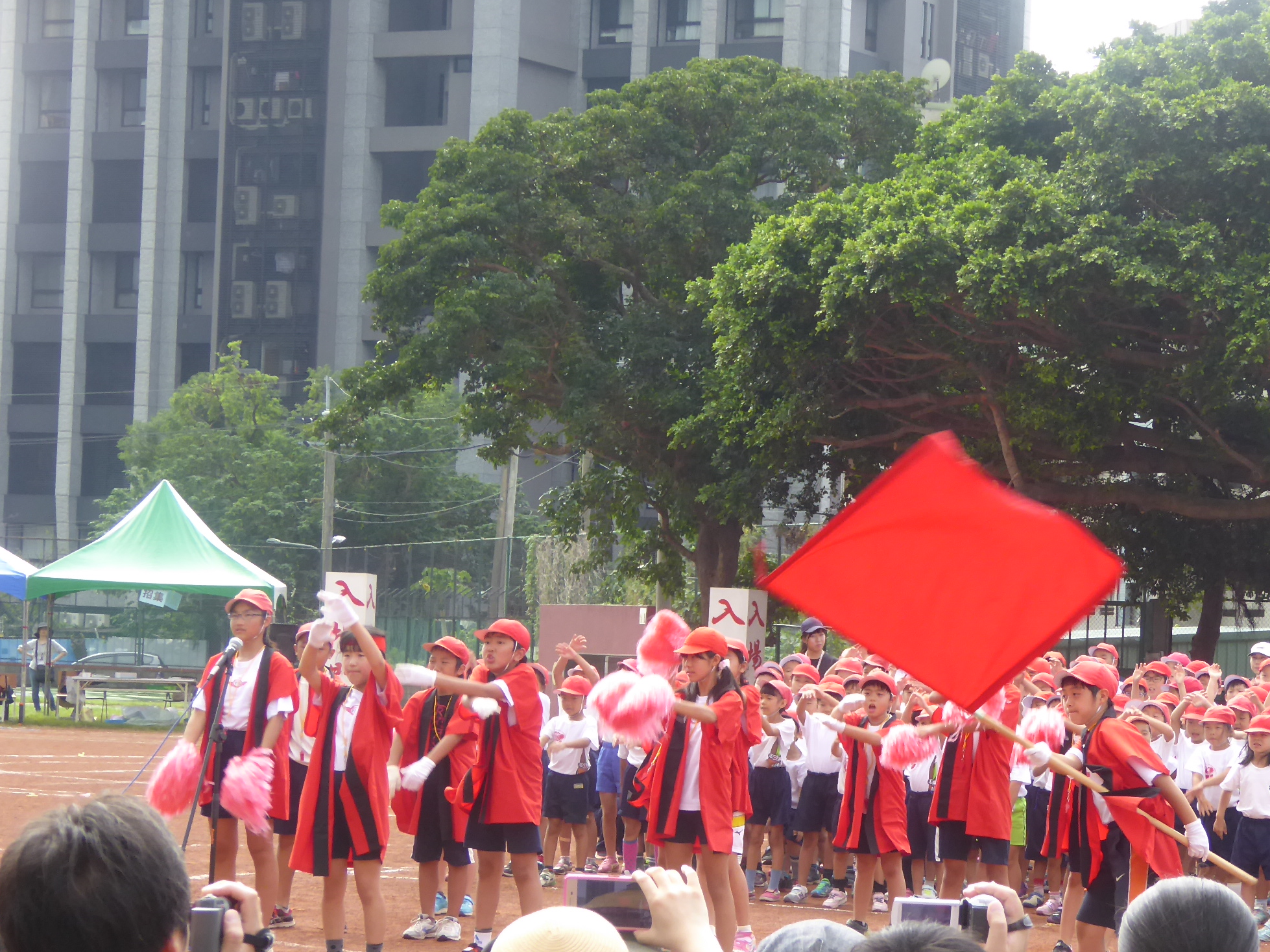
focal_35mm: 119
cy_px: 616
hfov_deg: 16.5
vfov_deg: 12.4
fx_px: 4365
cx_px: 783
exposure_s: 1/200
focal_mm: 15
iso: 200
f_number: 4.8
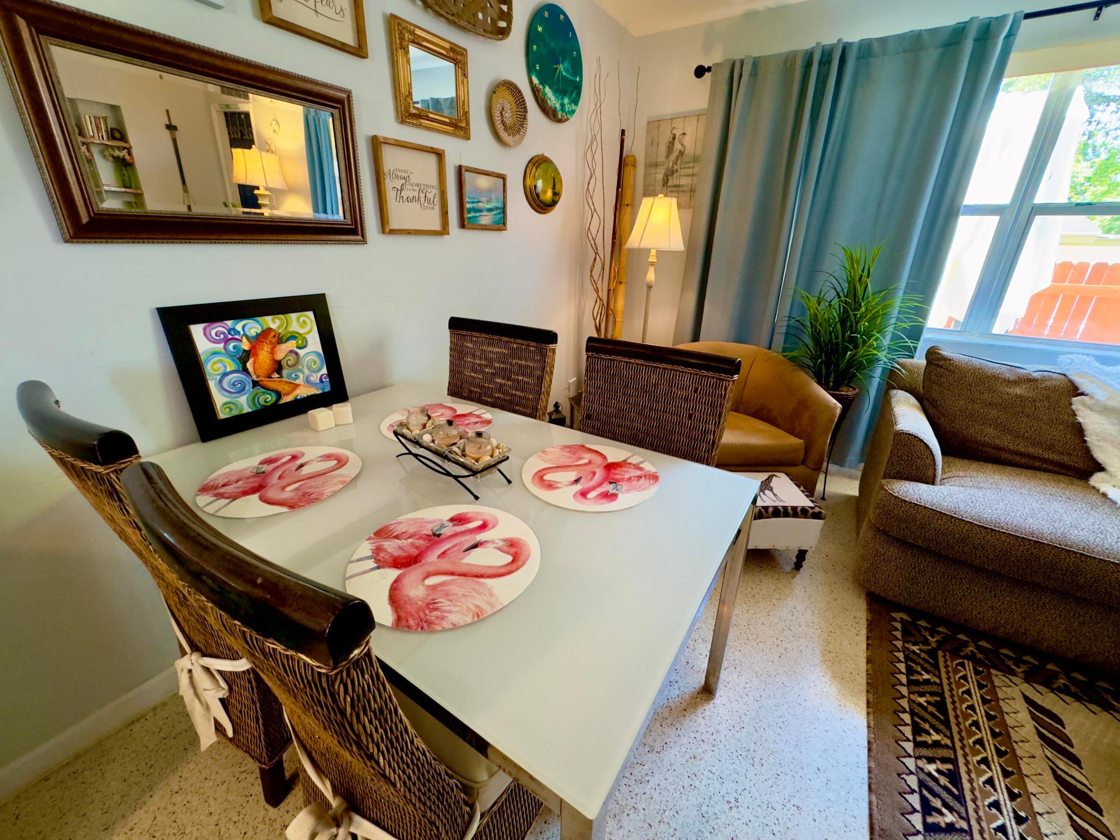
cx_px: 560
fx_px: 453
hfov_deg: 102.1
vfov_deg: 85.7
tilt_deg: -23.4
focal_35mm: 14
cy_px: 420
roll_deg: -1.5
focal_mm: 2.22
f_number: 2.2
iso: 320
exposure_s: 1/60
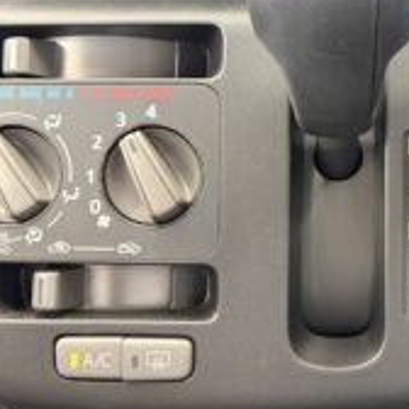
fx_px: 642
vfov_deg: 35.0
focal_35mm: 48
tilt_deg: -25.5
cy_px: 135
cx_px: 346
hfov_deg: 33.9
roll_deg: +1.9
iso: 400
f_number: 1.6
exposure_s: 1/33
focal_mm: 5.96
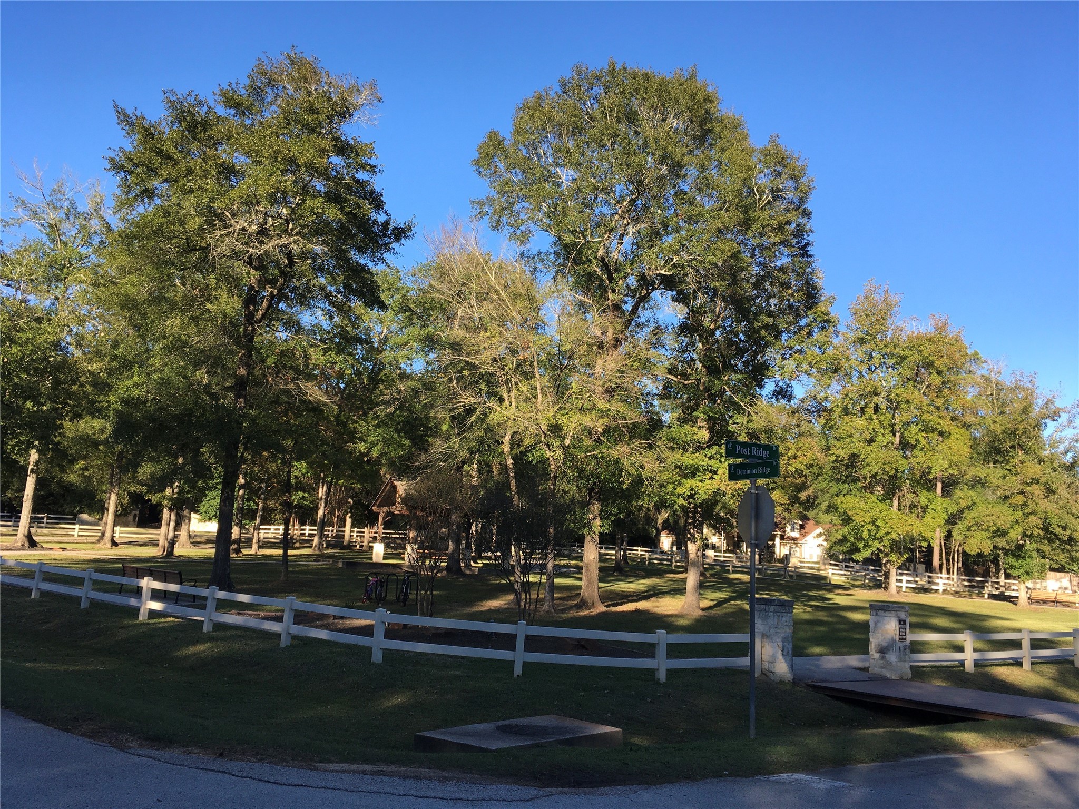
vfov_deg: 48.2
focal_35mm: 29
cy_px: 404
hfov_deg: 61.7
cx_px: 540
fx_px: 904
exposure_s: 1/610
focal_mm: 4.15
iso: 25
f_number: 2.2
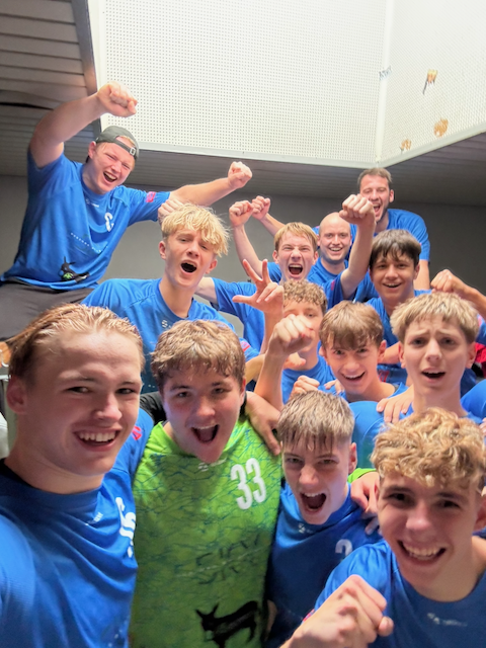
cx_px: 243
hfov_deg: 58.9
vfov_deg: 73.9
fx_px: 431
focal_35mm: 23
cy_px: 324
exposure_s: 1/37
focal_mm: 2.69
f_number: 1.9
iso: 400
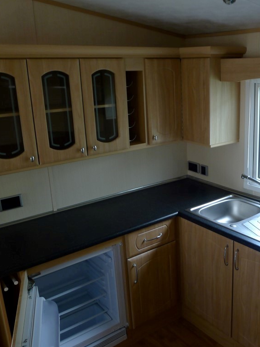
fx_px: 351
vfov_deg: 52.6
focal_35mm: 35
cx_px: 206
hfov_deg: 39.2
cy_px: 175
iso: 80
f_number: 2
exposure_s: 1/60
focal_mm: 5.1
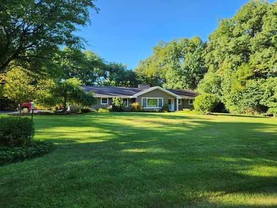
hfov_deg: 73.9
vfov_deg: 58.9
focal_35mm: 23
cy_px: 104
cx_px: 138
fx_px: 184
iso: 20
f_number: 1.8
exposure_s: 1/294
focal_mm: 5.4
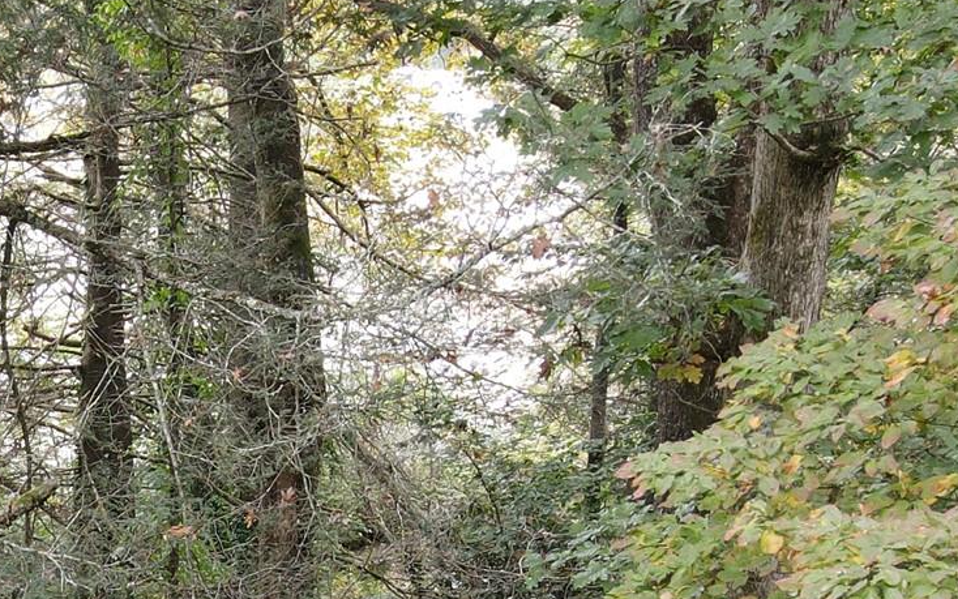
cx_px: 67
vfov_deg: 16.4
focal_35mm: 71
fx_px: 1854
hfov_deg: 27.7
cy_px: 947
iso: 140
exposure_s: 1/15
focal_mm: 4.5
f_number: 2.8
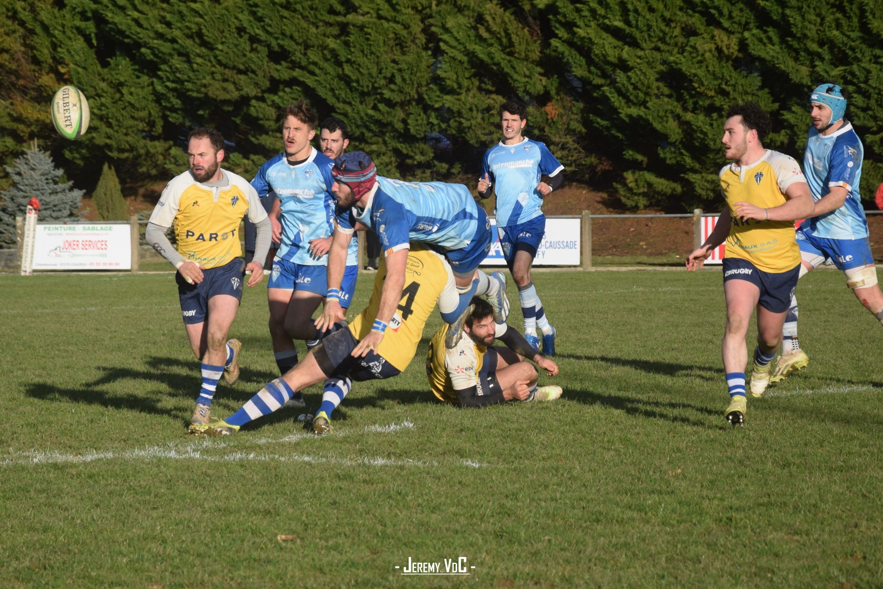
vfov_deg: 8.7
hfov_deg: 13.0
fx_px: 3863
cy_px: 294
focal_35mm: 158
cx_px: 442
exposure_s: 1/1600
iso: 400
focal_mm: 105
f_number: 6.3
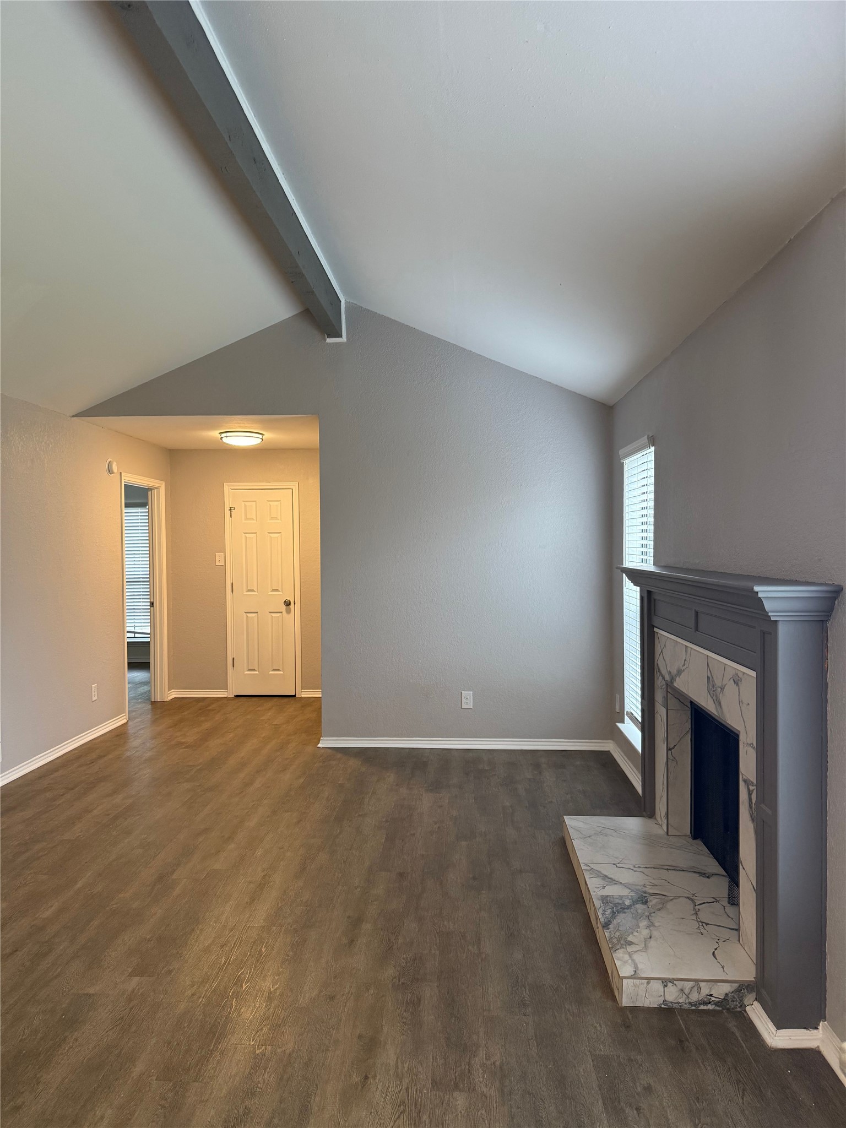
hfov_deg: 56.8
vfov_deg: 71.6
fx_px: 782
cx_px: 423
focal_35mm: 24
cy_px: 564
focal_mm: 6.76
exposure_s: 1/120
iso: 250
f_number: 1.78
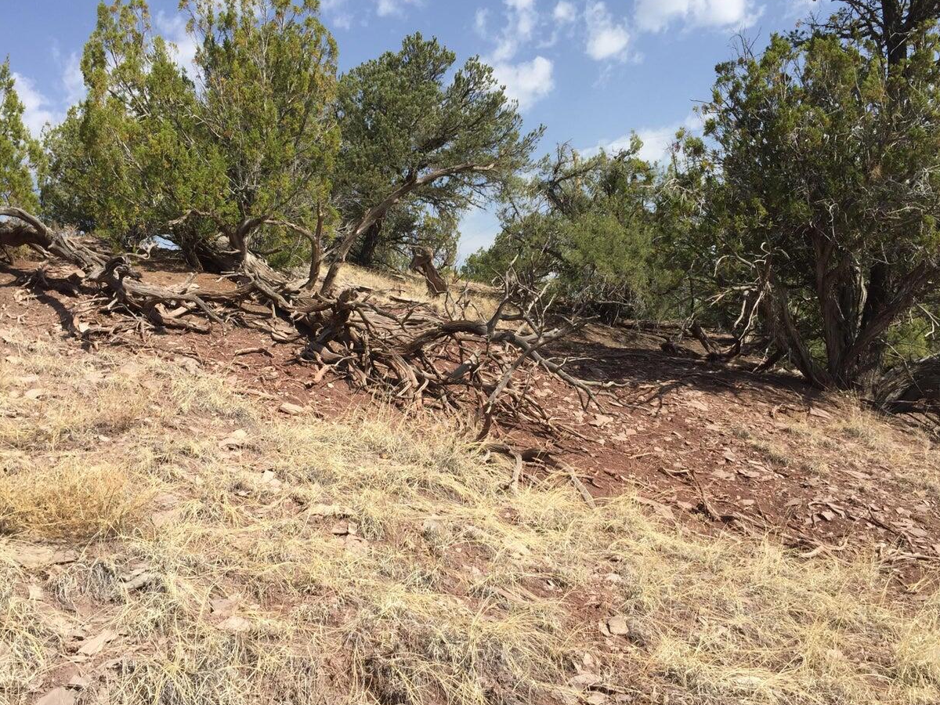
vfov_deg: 42.9
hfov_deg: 55.3
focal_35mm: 33
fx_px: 896
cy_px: 328
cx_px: 445
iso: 32
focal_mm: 4.15
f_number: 2.2
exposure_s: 1/1721
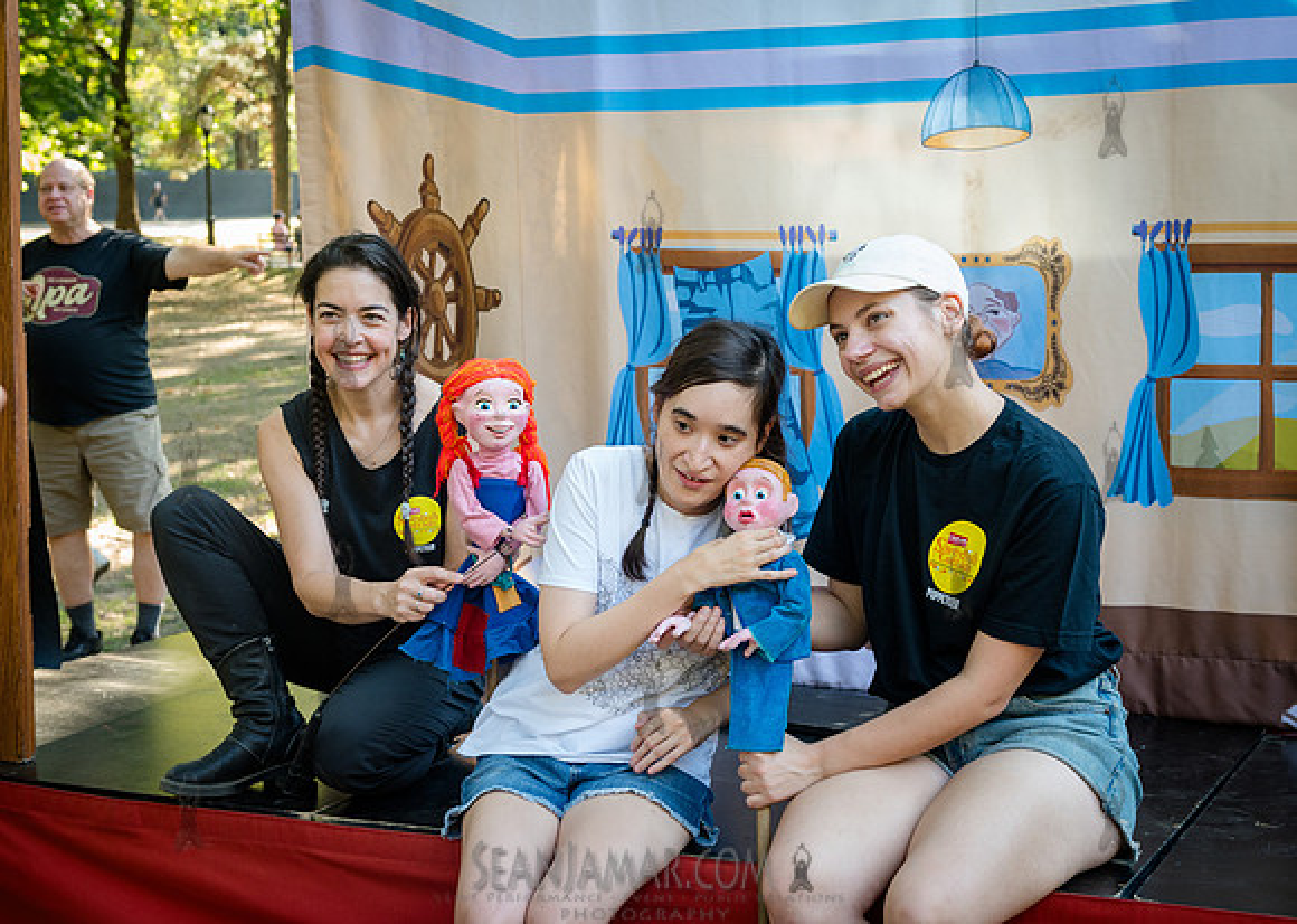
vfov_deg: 28.0
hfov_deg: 38.6
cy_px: 396
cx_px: 731
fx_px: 1851
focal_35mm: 50
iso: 1000
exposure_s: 1/160
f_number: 5
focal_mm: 42
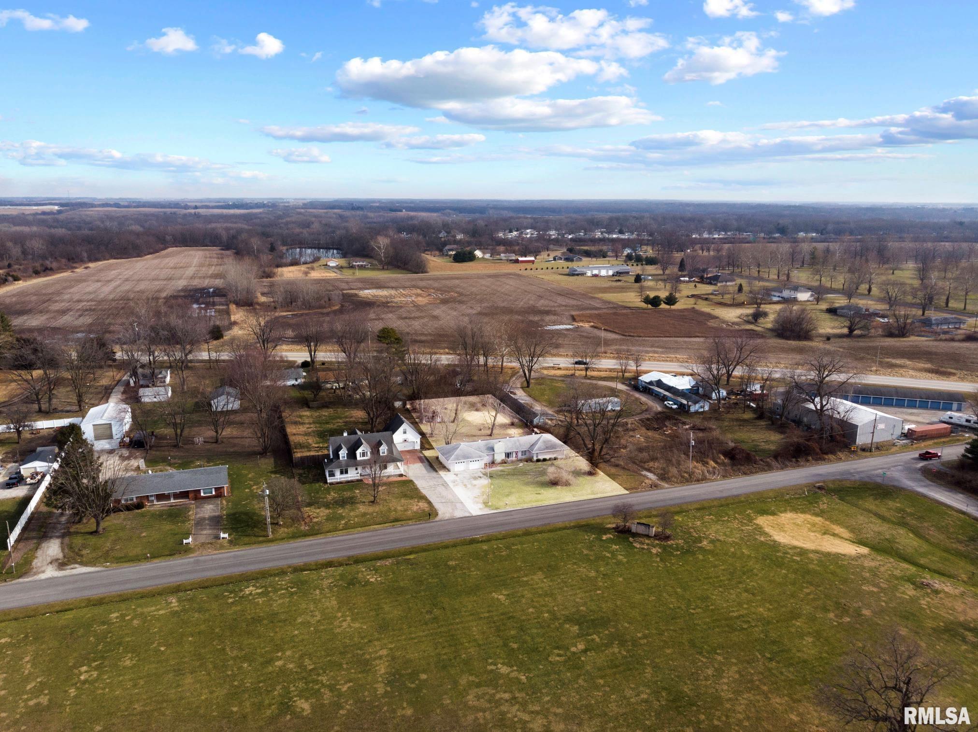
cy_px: 366
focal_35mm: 24
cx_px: 489
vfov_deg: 56.8
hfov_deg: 71.6
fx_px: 678
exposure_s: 1/800
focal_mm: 4.5
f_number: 2.8
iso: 101
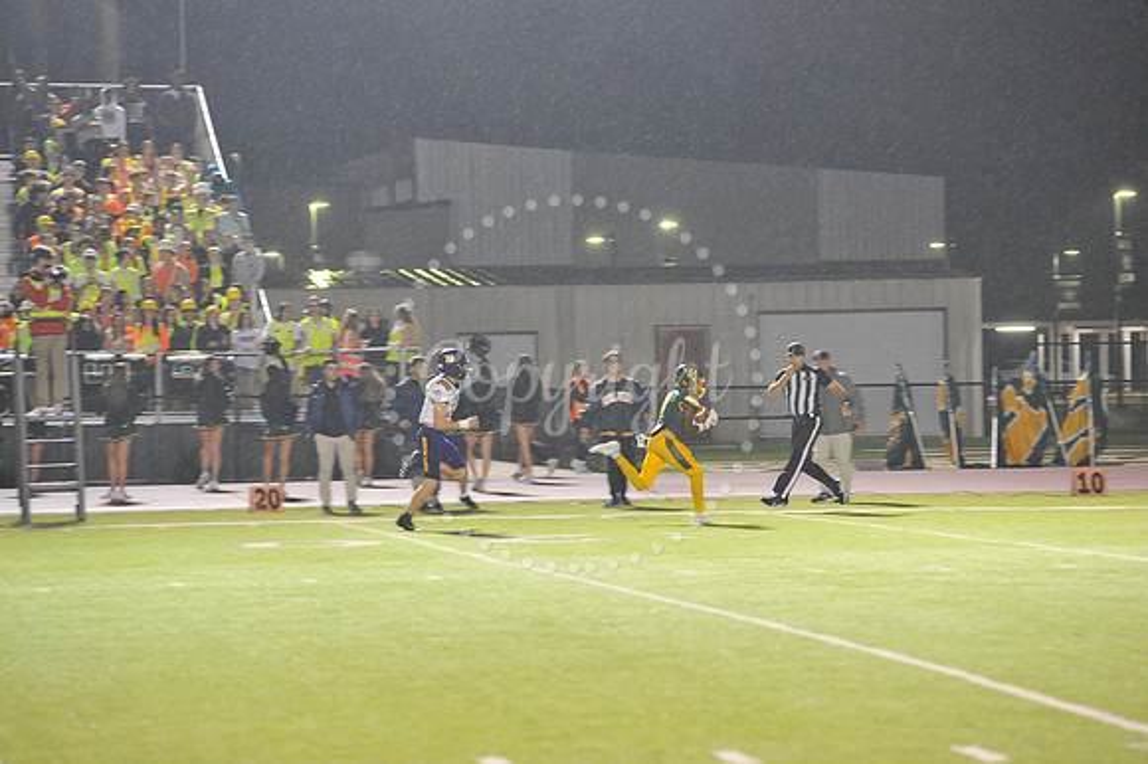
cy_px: 382
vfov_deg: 8.8
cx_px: 574
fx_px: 4940
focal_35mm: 155
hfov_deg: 13.3
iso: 4000
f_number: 4
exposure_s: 1/160
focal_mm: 155
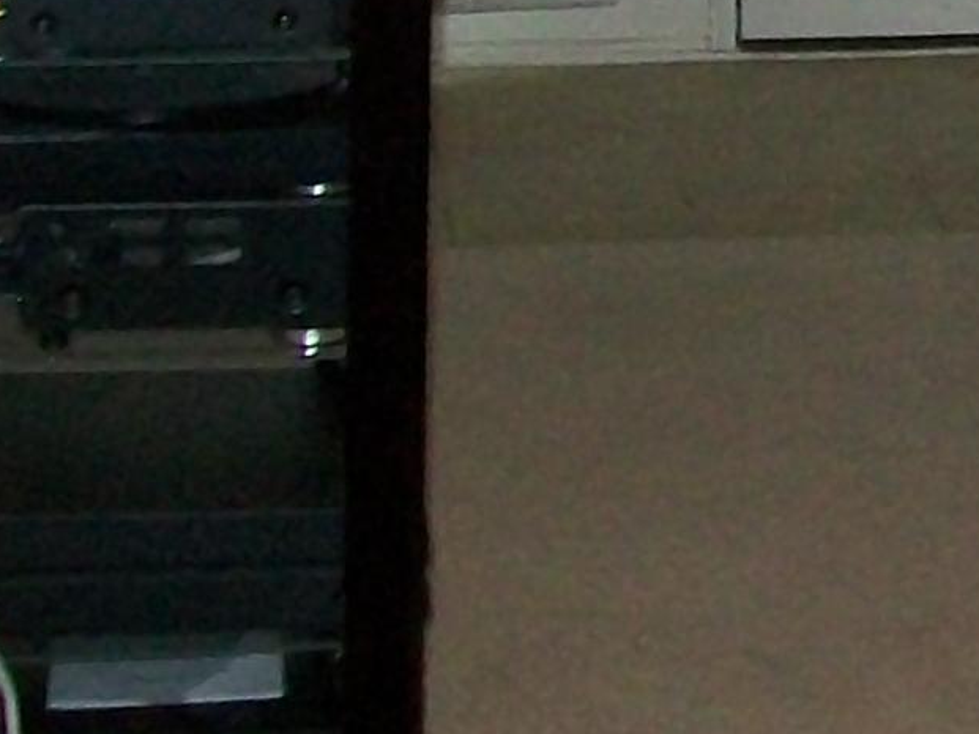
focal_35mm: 174
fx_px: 4922
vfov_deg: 8.2
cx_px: 2130
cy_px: -644
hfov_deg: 10.2
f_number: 2.7
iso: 160
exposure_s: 1/60
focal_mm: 6
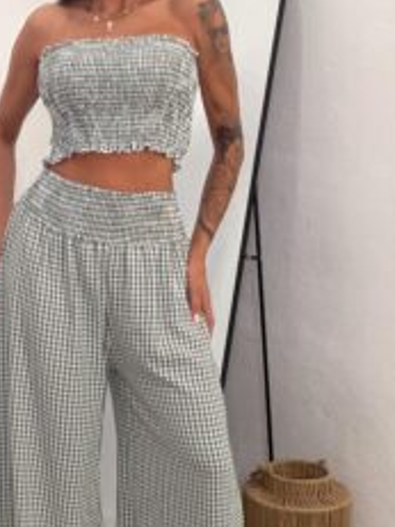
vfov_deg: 36.8
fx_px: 792
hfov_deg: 28.0
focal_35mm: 52
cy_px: 271
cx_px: 169
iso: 50
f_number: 1.9
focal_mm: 2.71
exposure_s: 1/74
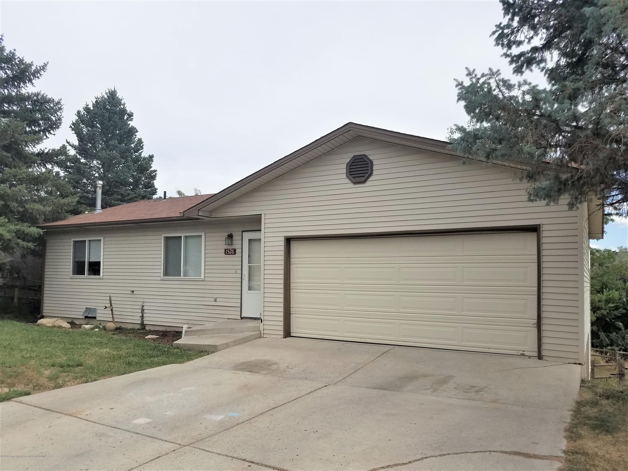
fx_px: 472
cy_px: 236
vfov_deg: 53.1
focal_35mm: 26
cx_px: 314
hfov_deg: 67.3
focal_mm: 4.2
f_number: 1.7
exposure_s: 1/3232
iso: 50
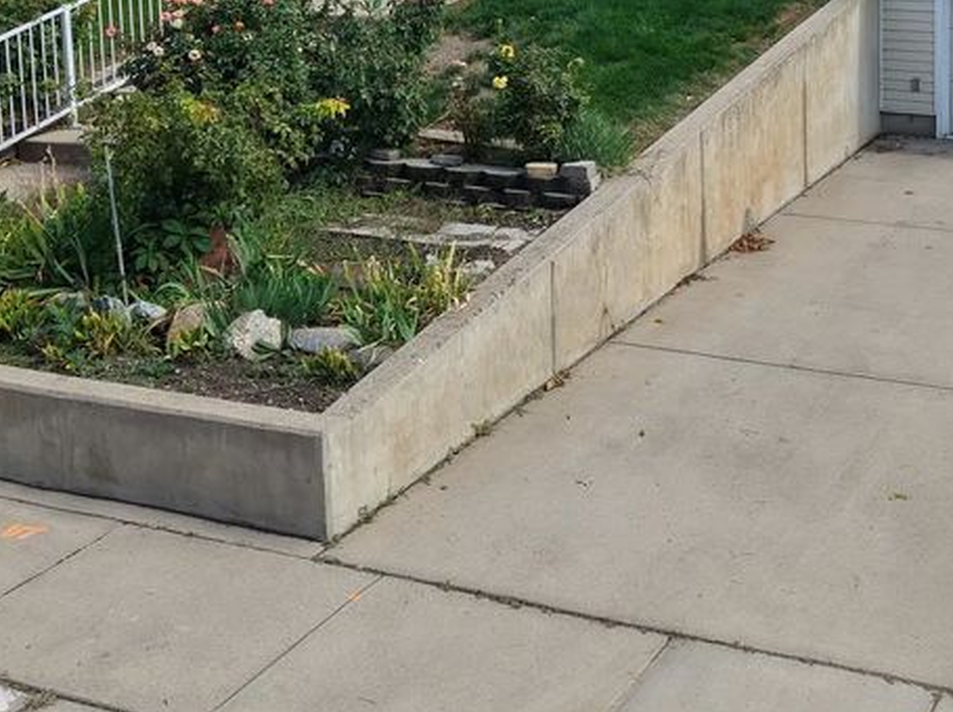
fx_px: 1485
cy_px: -5
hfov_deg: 33.3
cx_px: 896
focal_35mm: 54
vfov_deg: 25.6
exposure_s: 1/3200
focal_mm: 8.67
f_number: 1.8
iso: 260
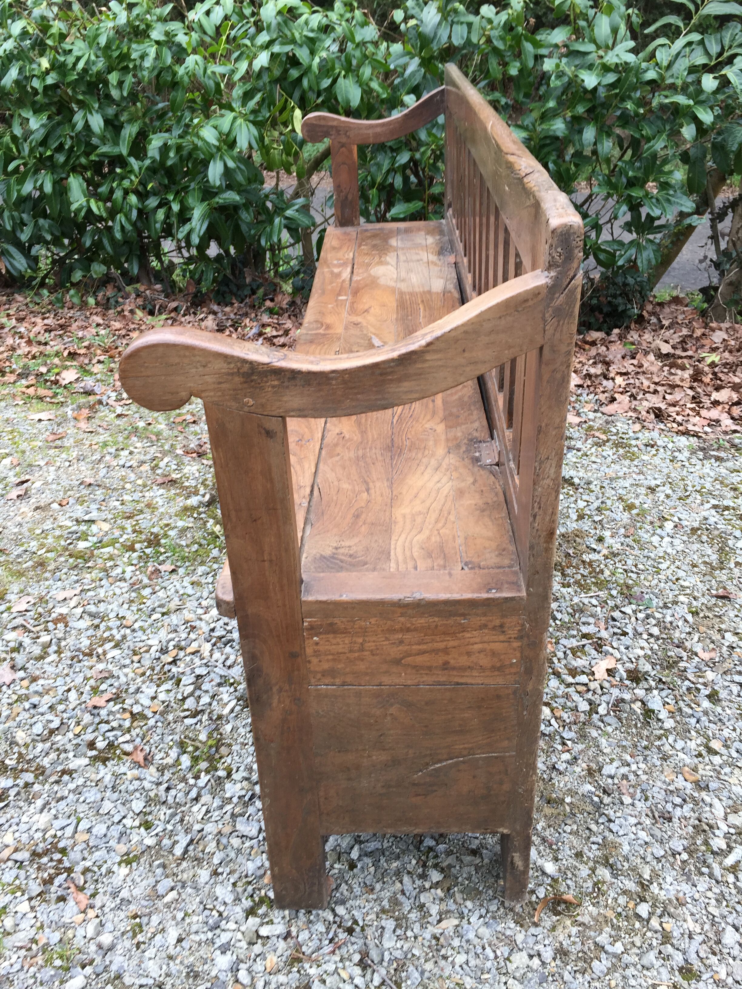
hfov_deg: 48.2
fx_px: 829
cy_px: 494
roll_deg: -2.6
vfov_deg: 61.7
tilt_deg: -30.7
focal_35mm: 29
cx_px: 371
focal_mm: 4.15
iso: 40
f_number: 2.2
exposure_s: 1/100
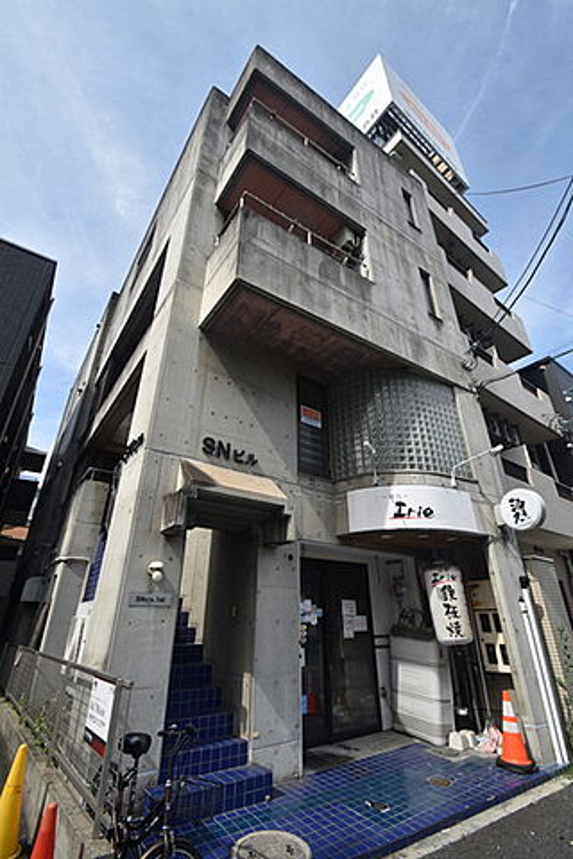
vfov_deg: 100.4
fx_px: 358
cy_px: 430
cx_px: 286
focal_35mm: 15
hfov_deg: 77.3
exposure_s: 1/250
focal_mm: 10
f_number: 8
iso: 140
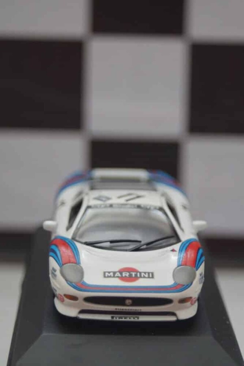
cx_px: 122
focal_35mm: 120
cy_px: 183
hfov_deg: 11.4
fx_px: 1220
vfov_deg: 17.1
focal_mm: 80
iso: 1600
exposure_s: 1/160
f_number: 5.6
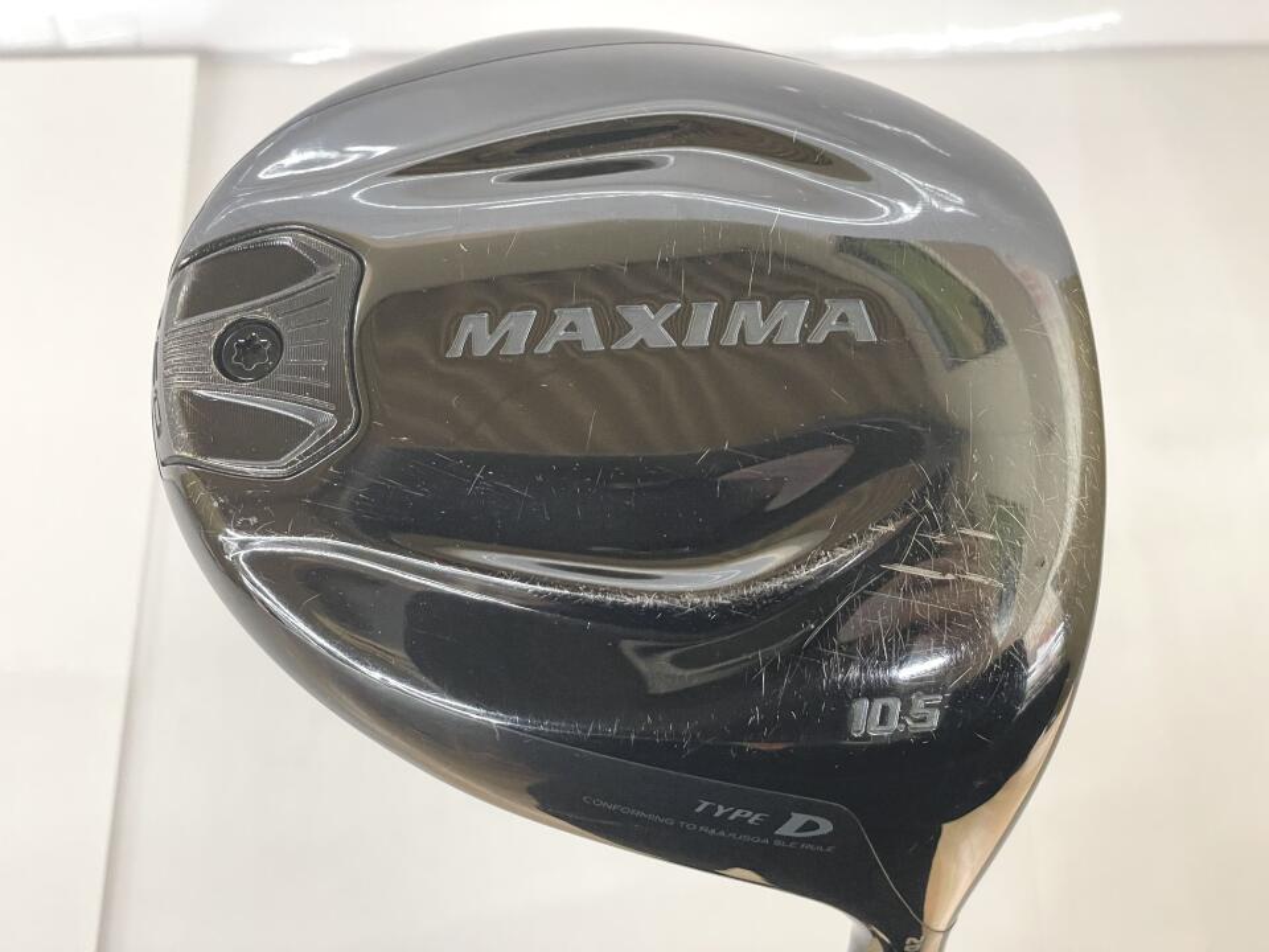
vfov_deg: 28.0
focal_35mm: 52
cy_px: 476
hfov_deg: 36.8
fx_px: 1906
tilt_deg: -61.6
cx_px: 634
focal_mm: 6
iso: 200
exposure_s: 1/60
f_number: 2
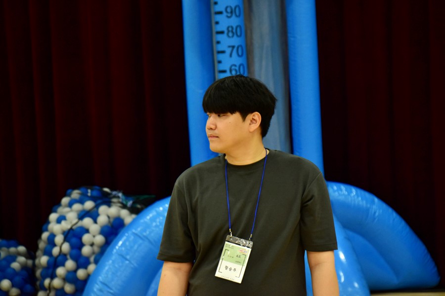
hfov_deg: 11.0
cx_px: 222
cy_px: 148
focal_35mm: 188
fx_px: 2318
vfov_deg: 7.3
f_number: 6
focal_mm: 125
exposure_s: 1/50
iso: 800
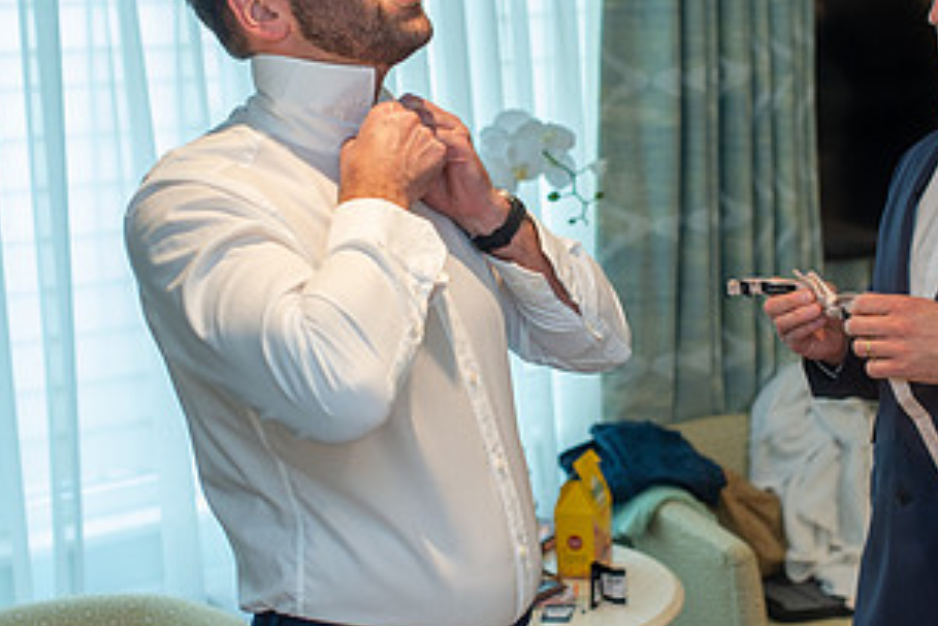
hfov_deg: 30.1
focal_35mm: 67
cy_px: 294
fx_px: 1746
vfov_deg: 20.3
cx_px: 514
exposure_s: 1/80
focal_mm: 35
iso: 500
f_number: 2.8
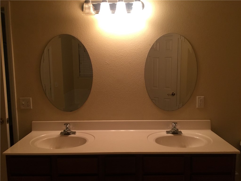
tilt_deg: -7.9
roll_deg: -0.8
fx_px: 202
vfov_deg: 48.2
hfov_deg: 61.7
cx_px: 120
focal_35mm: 29
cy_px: 90
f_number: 2.2
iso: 50
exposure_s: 1/15
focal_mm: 4.15
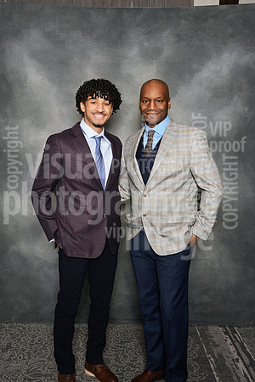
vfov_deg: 41.1
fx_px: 510
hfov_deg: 28.1
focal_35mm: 48
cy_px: 191
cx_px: 128
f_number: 6.3
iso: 100
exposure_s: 1/80
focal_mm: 32
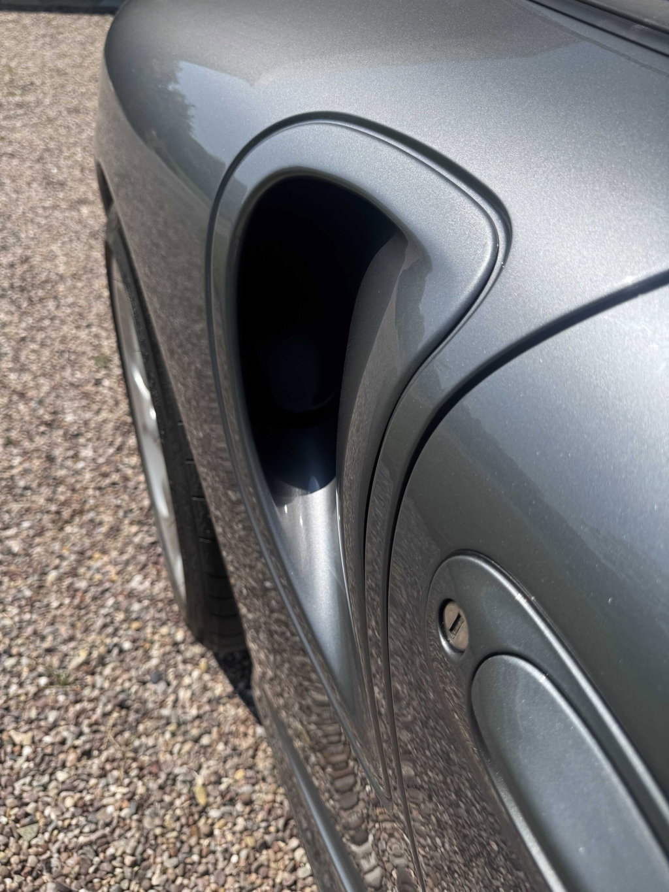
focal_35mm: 24
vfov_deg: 71.6
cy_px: 446
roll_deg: -1.1
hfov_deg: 56.8
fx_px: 618
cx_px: 334
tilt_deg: -41.2
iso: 80
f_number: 1.78
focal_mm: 6.76
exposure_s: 1/5348
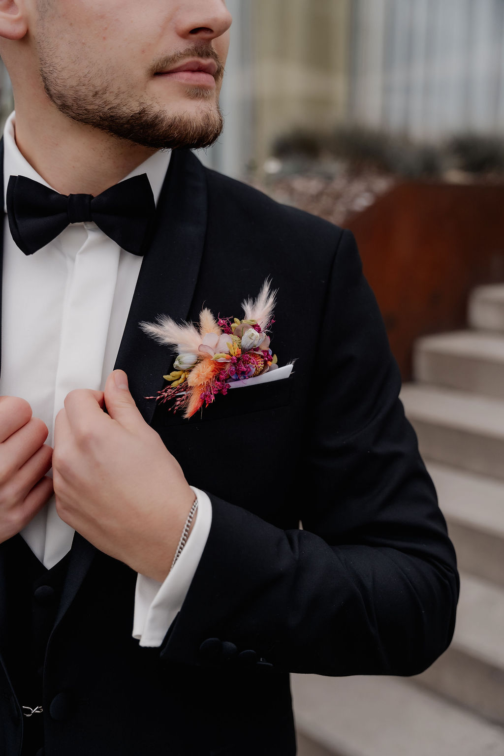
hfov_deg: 30.3
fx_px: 930
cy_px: 378
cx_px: 252
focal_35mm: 44
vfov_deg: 44.2
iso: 500
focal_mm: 44.3
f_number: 3.2
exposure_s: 1/640
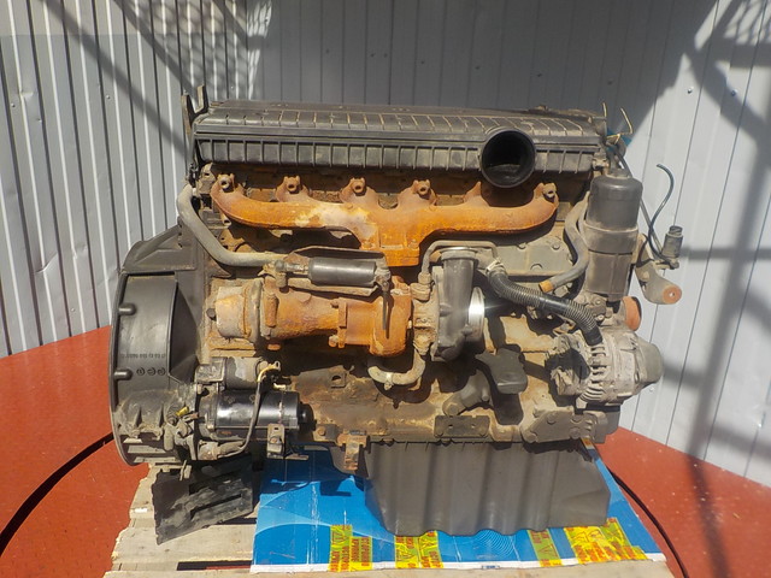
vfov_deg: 46.8
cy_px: 289
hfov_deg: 60.0
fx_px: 668
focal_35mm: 30
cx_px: 386
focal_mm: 4.1
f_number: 3.3
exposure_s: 1/800
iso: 125
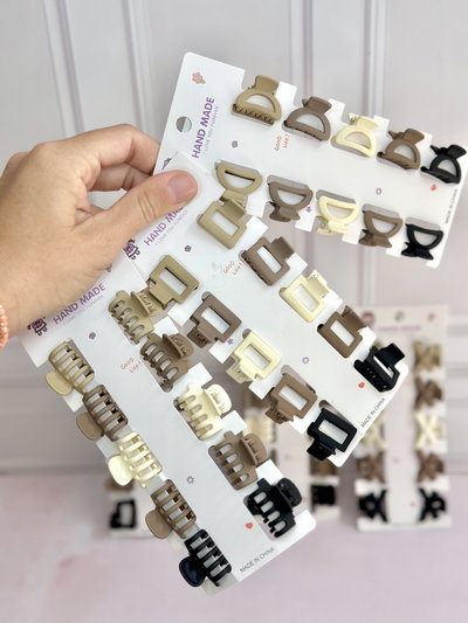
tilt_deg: -33.1
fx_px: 865
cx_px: 234
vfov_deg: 39.6
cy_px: 312
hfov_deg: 30.3
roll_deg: +2.8
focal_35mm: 48
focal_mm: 6.86
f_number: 1.78
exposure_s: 1/480
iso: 80
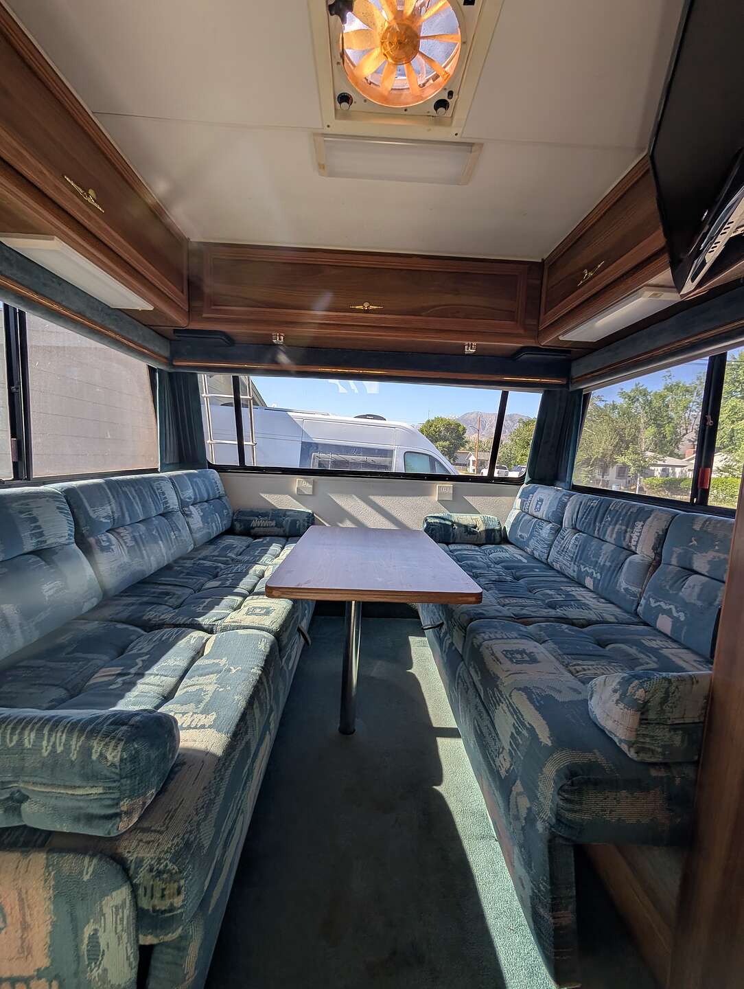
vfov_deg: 110.5
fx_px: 343
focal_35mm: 12
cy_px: 494
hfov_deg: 94.6
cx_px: 372
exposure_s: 1/139
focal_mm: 2.02
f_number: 1.7
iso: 48
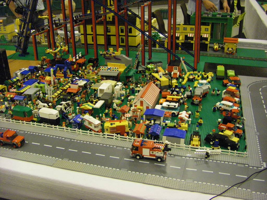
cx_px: 134
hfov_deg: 49.0
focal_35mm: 38
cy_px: 100
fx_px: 293
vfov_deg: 37.7
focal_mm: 6.3
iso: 800
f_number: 3.5
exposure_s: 1/40
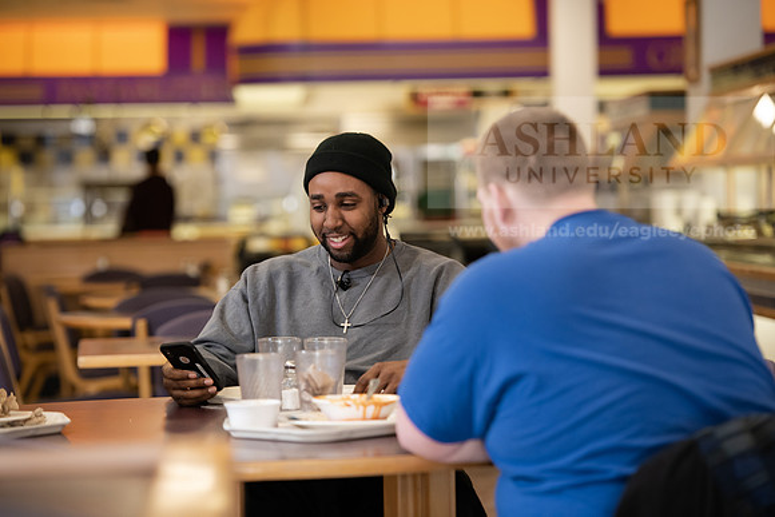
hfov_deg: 15.2
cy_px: 258
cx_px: 388
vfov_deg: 10.2
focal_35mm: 135
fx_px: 2907
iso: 1250
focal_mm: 135
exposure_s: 1/200
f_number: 3.2
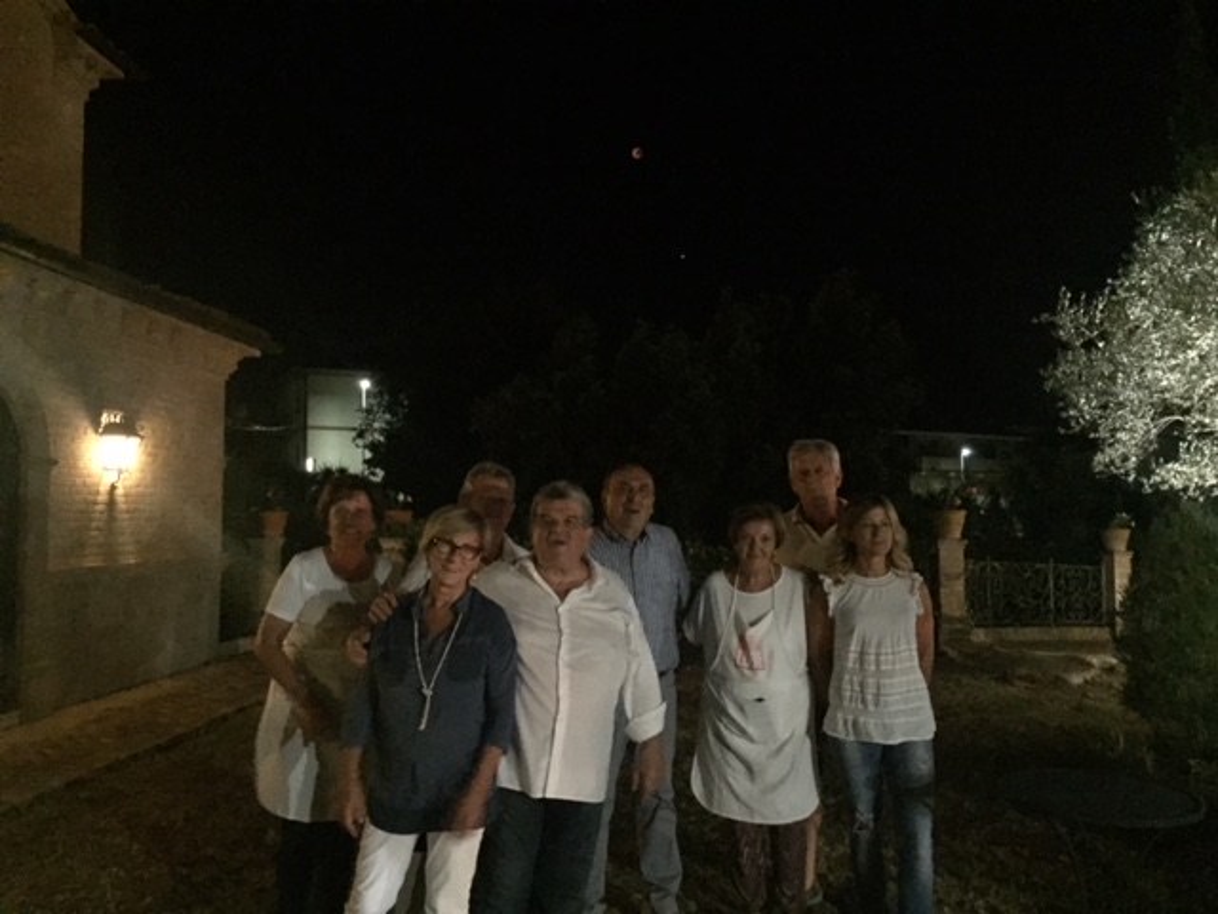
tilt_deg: +3.8
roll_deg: +0.1
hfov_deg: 61.7
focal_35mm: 29
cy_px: 457
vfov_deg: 48.2
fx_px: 1020
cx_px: 609
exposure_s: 1/17
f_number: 2.2
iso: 2000
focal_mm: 4.15
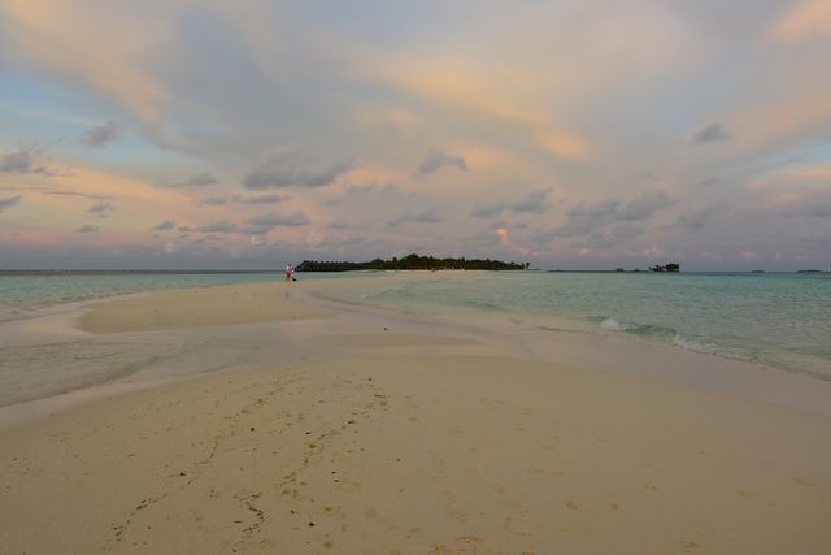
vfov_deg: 41.7
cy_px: 278
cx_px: 416
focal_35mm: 32
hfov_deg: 59.5
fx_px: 727
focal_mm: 21
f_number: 7.1
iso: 320
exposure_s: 1/160
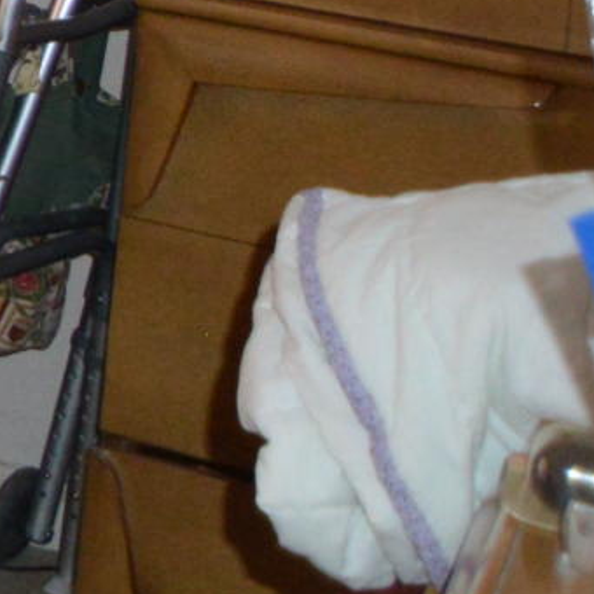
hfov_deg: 9.1
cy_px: -521
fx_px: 2621
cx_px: -1420
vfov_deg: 11.8
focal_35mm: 135
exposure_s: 1/60
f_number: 2.8
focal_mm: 12
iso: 1000
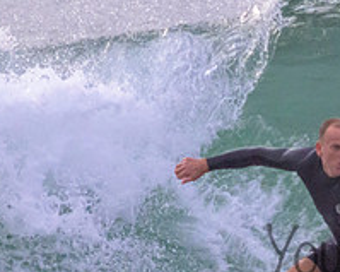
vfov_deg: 0.6
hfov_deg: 0.7
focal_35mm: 2616
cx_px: 477
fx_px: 26311
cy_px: 202
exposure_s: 1/1600
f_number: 11
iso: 5000
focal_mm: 800
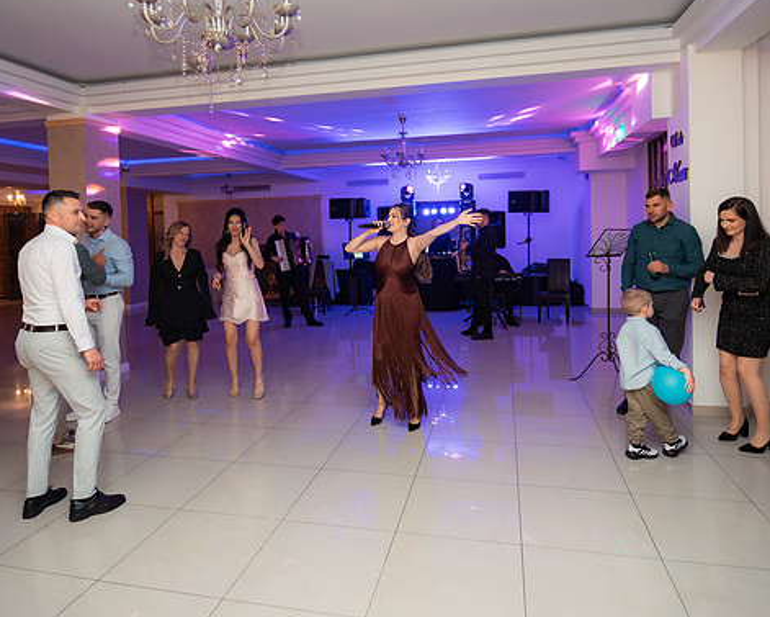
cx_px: 380
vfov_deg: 60.5
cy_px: 253
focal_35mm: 23
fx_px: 524
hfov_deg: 72.6
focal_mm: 17
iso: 1600
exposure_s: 1/200
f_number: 2.8
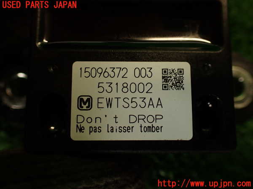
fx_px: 234
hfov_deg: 56.8
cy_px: 94
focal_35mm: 32
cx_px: 126
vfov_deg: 44.2
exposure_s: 1/60
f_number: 2.4
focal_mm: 5.79
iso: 160
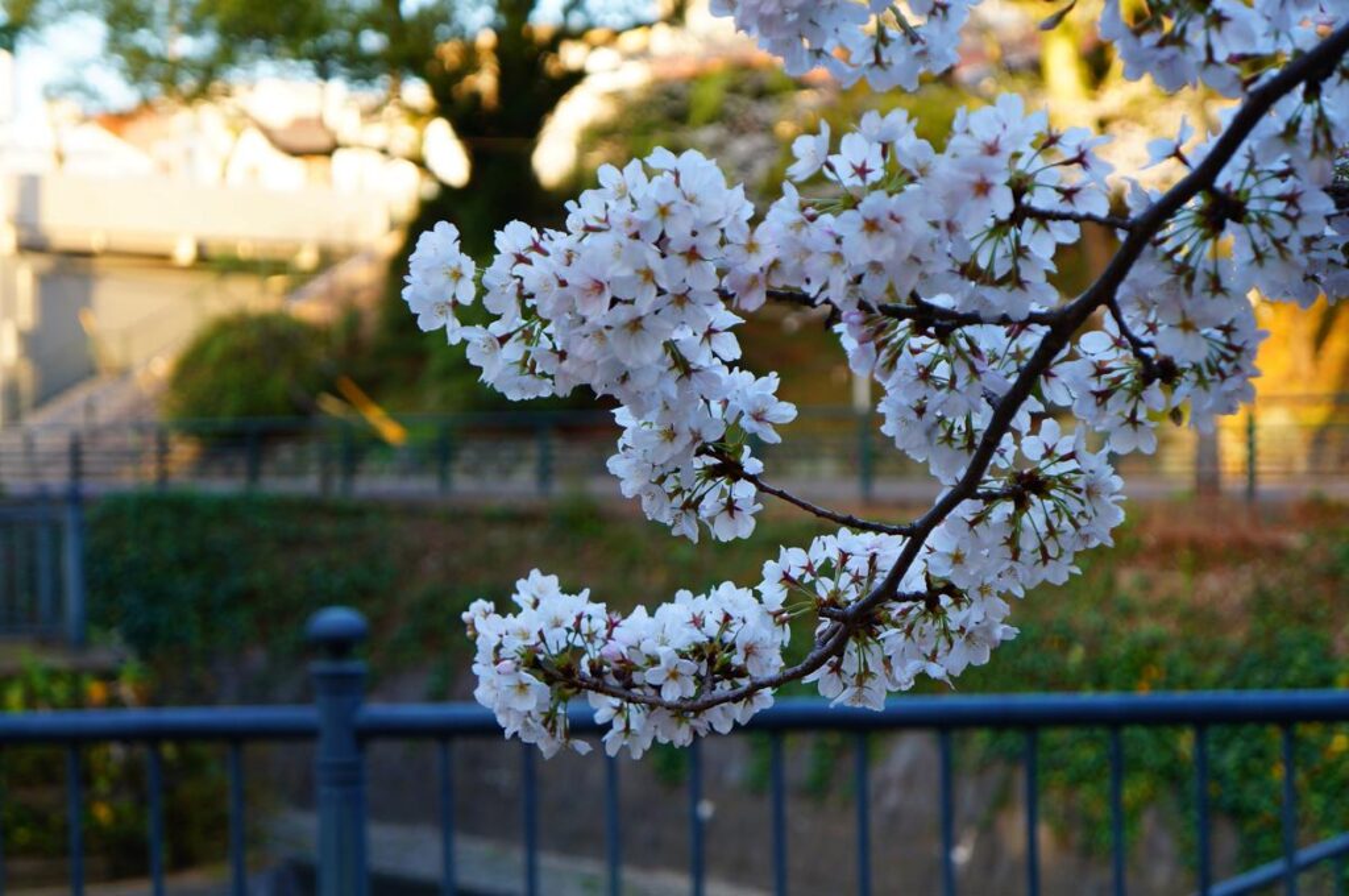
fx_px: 2526
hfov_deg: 29.9
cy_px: 448
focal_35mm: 68
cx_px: 674
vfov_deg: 20.1
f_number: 5
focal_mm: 45
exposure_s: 1/100
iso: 200
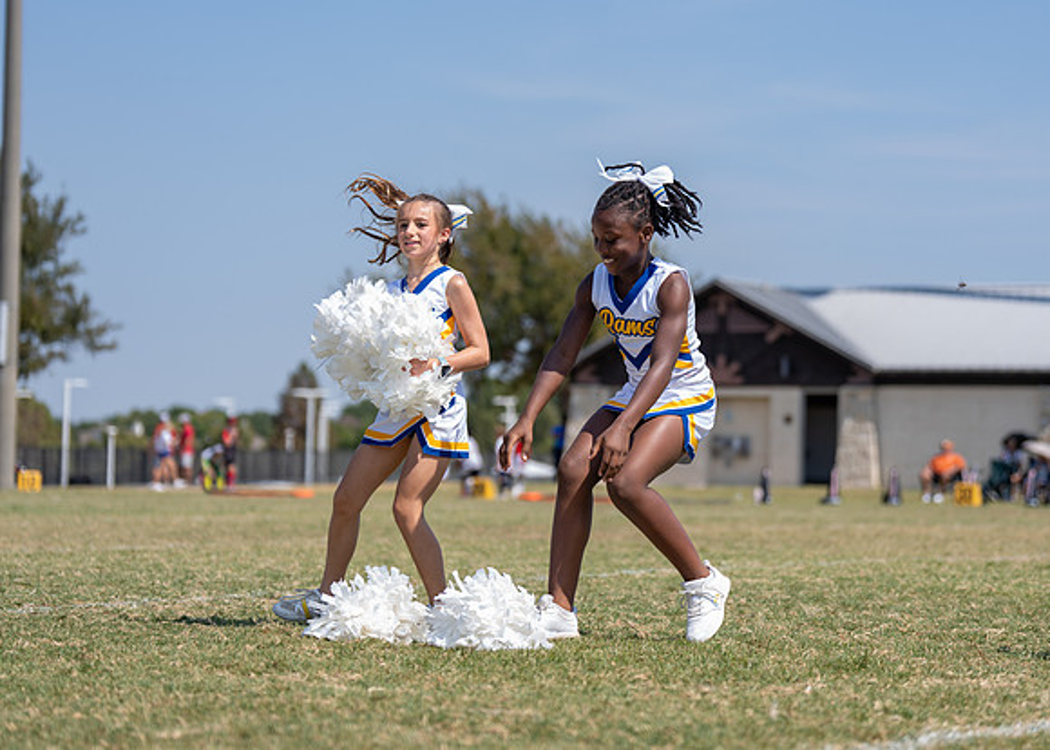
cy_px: 326
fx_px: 3249
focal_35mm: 109
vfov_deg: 13.2
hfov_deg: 18.3
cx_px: 598
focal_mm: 92
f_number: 2.8
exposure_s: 1/1600
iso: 80
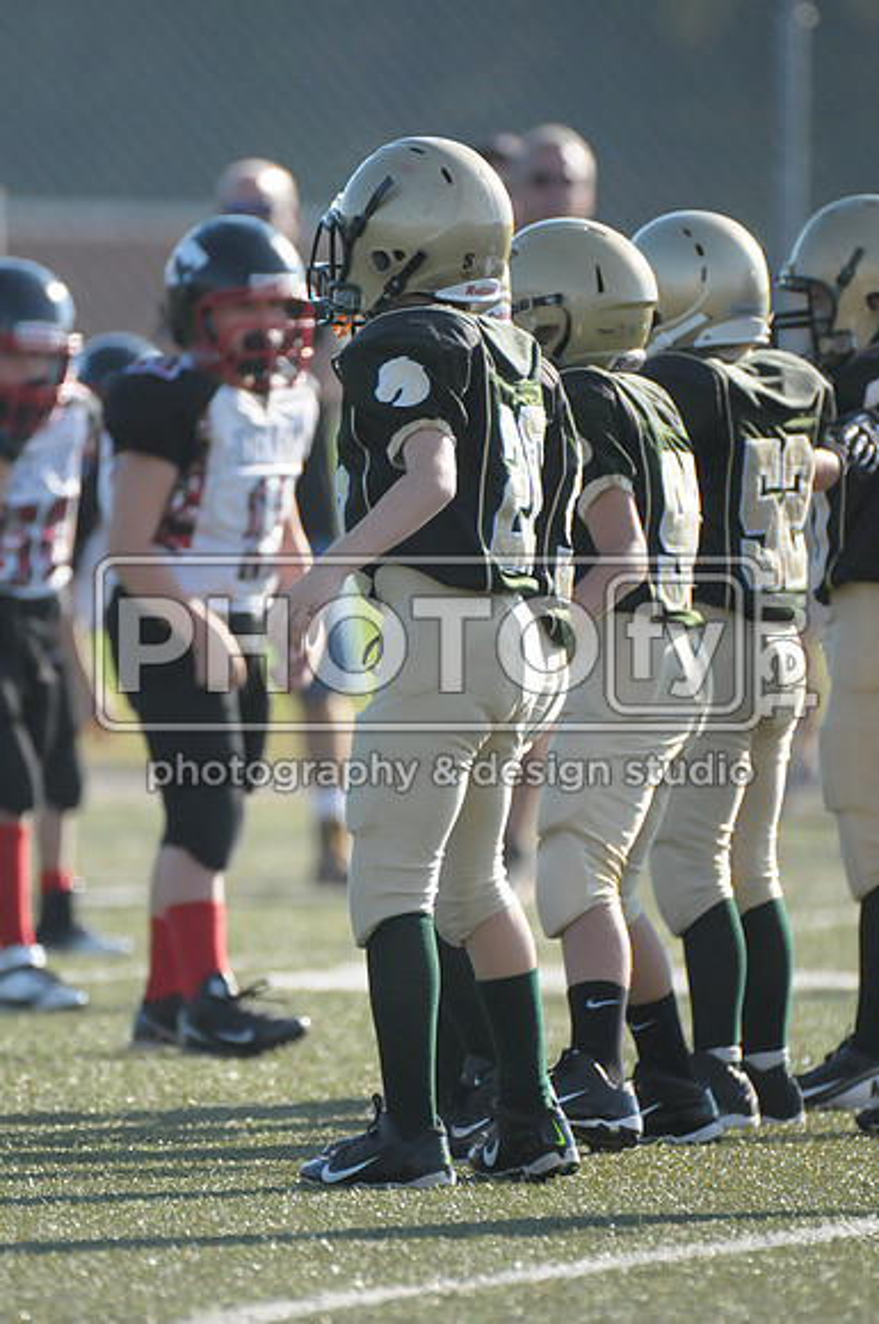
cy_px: 662
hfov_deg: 2.3
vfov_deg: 3.4
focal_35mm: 600
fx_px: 22039
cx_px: 440
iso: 1600
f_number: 4
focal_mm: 400
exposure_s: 1/5000
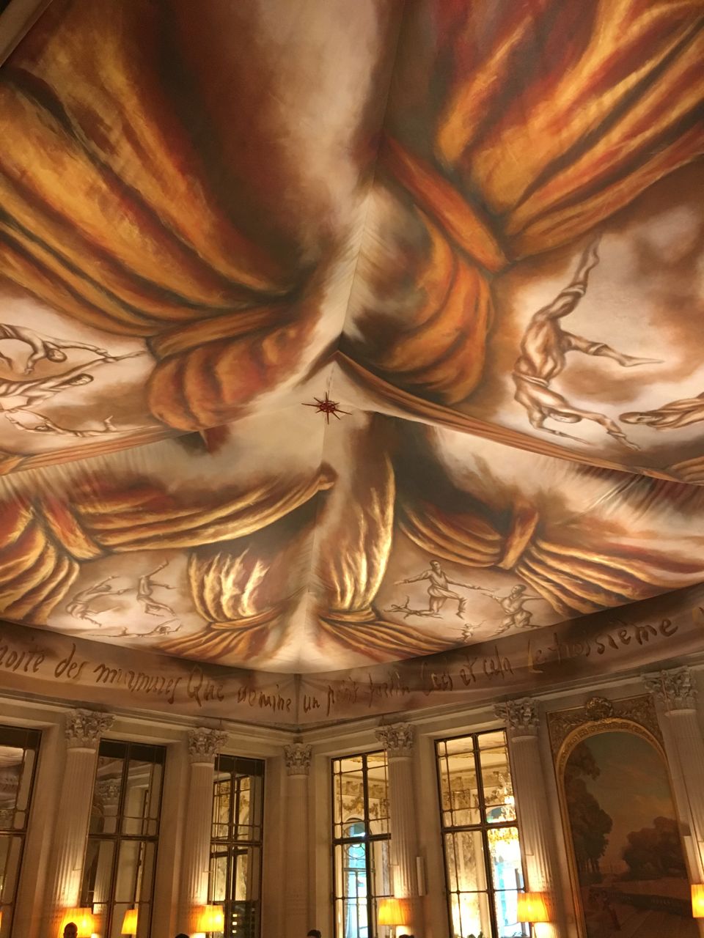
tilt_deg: +29.0
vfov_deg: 61.7
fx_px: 786
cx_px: 352
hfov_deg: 48.2
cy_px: 469
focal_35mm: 29
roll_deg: +1.6
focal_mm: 4.15
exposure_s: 1/17
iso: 200
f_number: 2.2
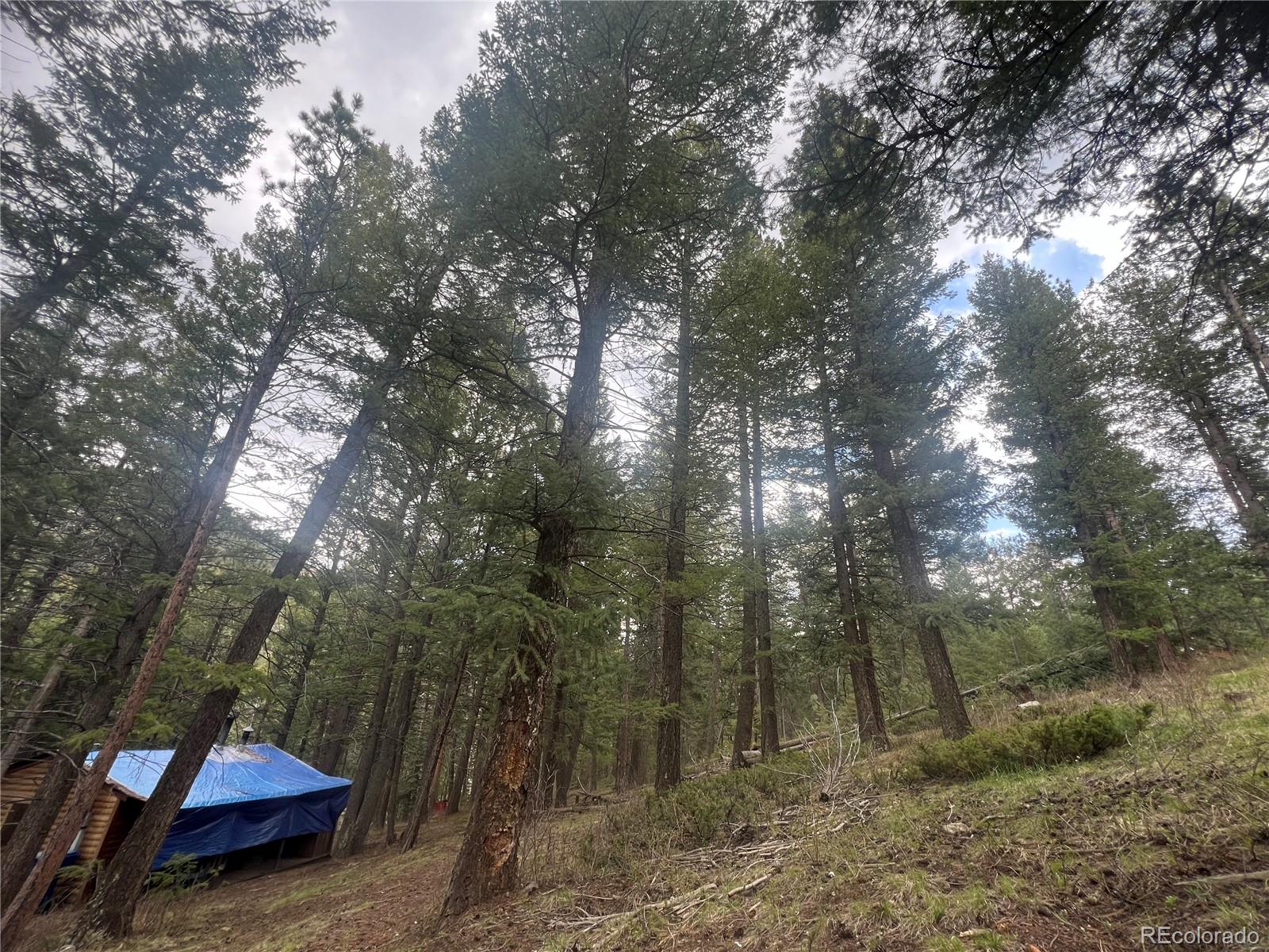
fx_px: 477
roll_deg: -2.6
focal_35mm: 13
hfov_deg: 106.2
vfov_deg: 89.9
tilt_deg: +26.1
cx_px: 634
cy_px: 476
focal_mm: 1.57
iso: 32
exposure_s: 1/127
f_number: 1.8
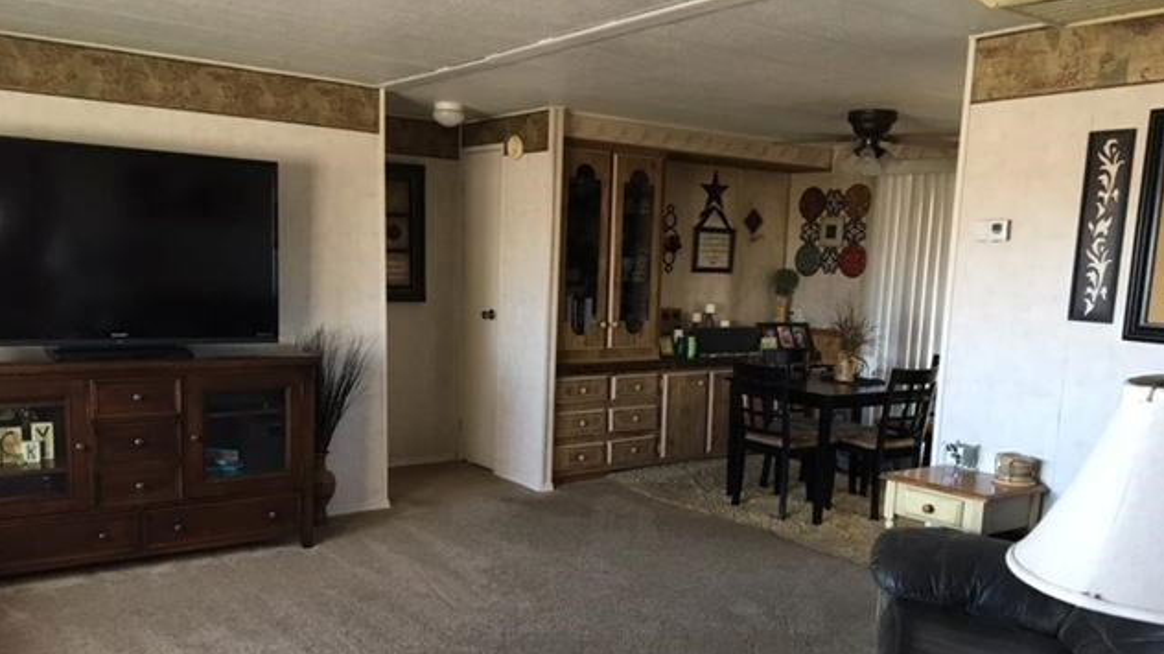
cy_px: 424
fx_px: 987
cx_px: 586
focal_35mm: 32
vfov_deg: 36.3
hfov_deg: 61.0
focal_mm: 4.15
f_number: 2.2
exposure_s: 1/30
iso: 160
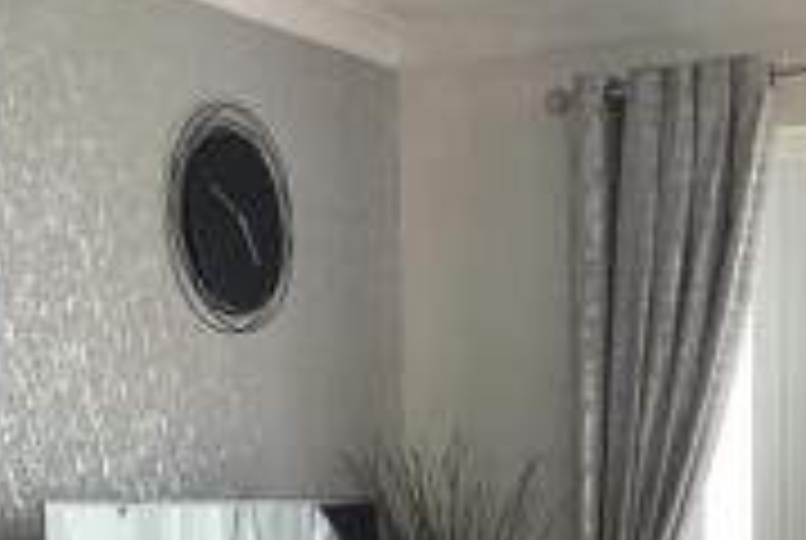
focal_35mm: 98
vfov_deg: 13.0
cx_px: 529
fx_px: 2198
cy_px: 889
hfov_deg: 20.7
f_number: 1.8
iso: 50
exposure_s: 1/122
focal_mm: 3
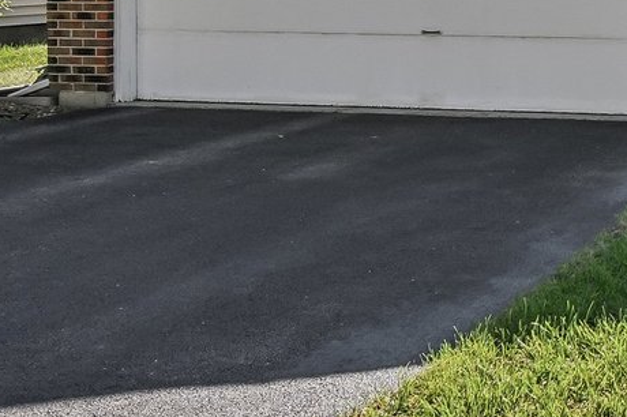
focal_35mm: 74
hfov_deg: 23.9
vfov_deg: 17.7
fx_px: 1288
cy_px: -48
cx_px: 826
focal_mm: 14
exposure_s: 1/160
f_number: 8
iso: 100
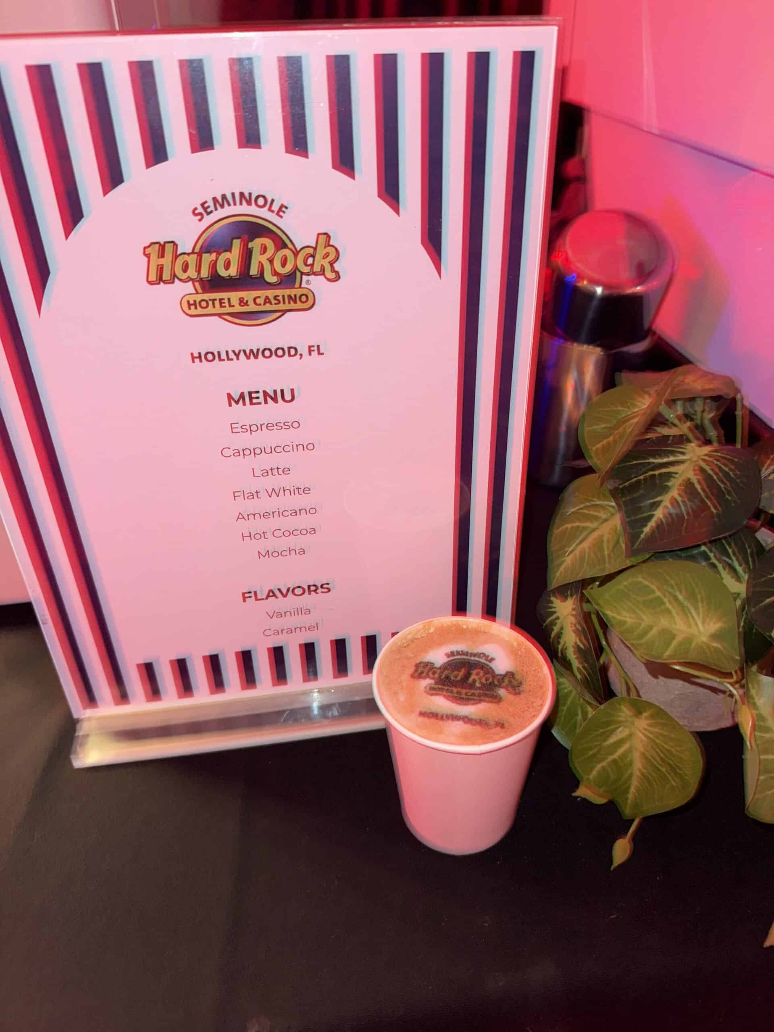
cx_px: 387
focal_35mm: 24
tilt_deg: -33.3
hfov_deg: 56.8
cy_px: 516
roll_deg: +1.0
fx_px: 716
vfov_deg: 71.6
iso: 64
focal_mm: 6.76
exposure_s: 1/5
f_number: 1.78
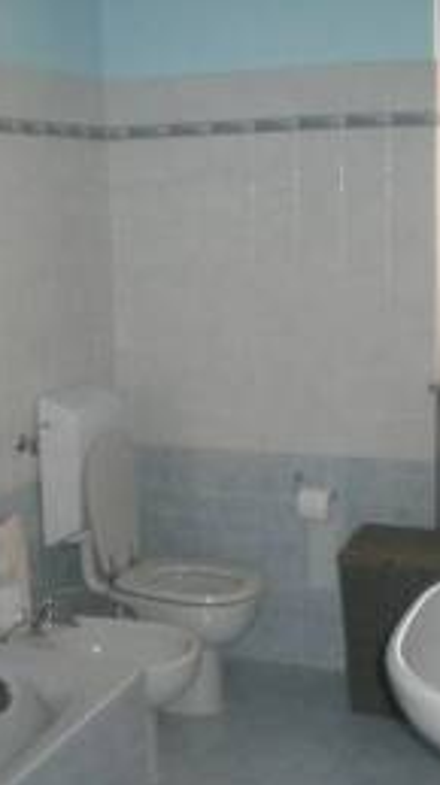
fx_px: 1166
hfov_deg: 21.4
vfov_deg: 37.3
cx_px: 179
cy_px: 394
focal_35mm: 56
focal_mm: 6.3
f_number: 3.1
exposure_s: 1/60
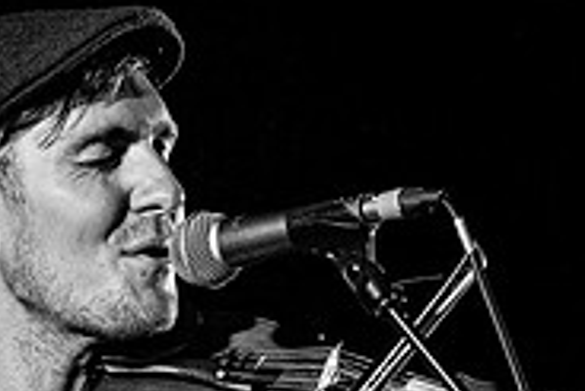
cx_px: 286
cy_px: 391
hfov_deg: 4.8
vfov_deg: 3.2
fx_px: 6993
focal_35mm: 430
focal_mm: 135
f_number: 4
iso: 8000
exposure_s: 1/1000
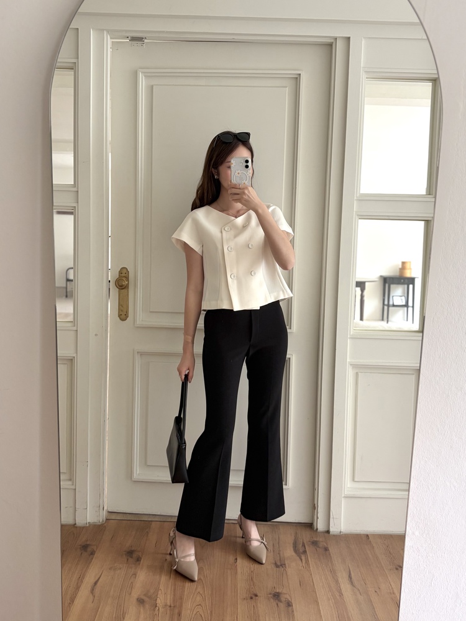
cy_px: 310
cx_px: 233
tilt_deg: -16.5
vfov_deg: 67.3
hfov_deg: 53.1
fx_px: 467
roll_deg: -0.8
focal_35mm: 26
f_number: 1.6
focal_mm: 5.96
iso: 125
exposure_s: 1/68
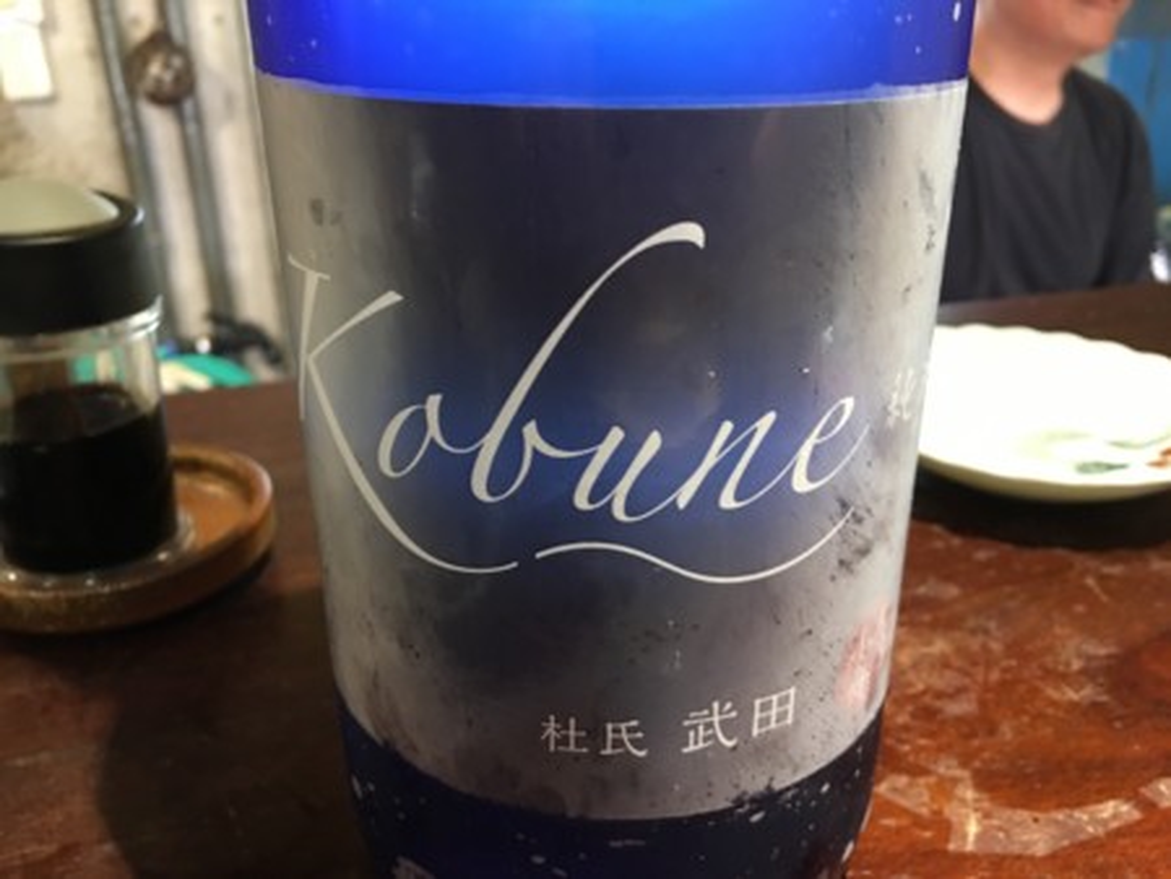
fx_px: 982
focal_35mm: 29
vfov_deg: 48.3
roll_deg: +0.5
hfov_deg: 61.6
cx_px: 586
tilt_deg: -23.7
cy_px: 440
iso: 50
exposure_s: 1/4
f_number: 2.2
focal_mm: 4.15
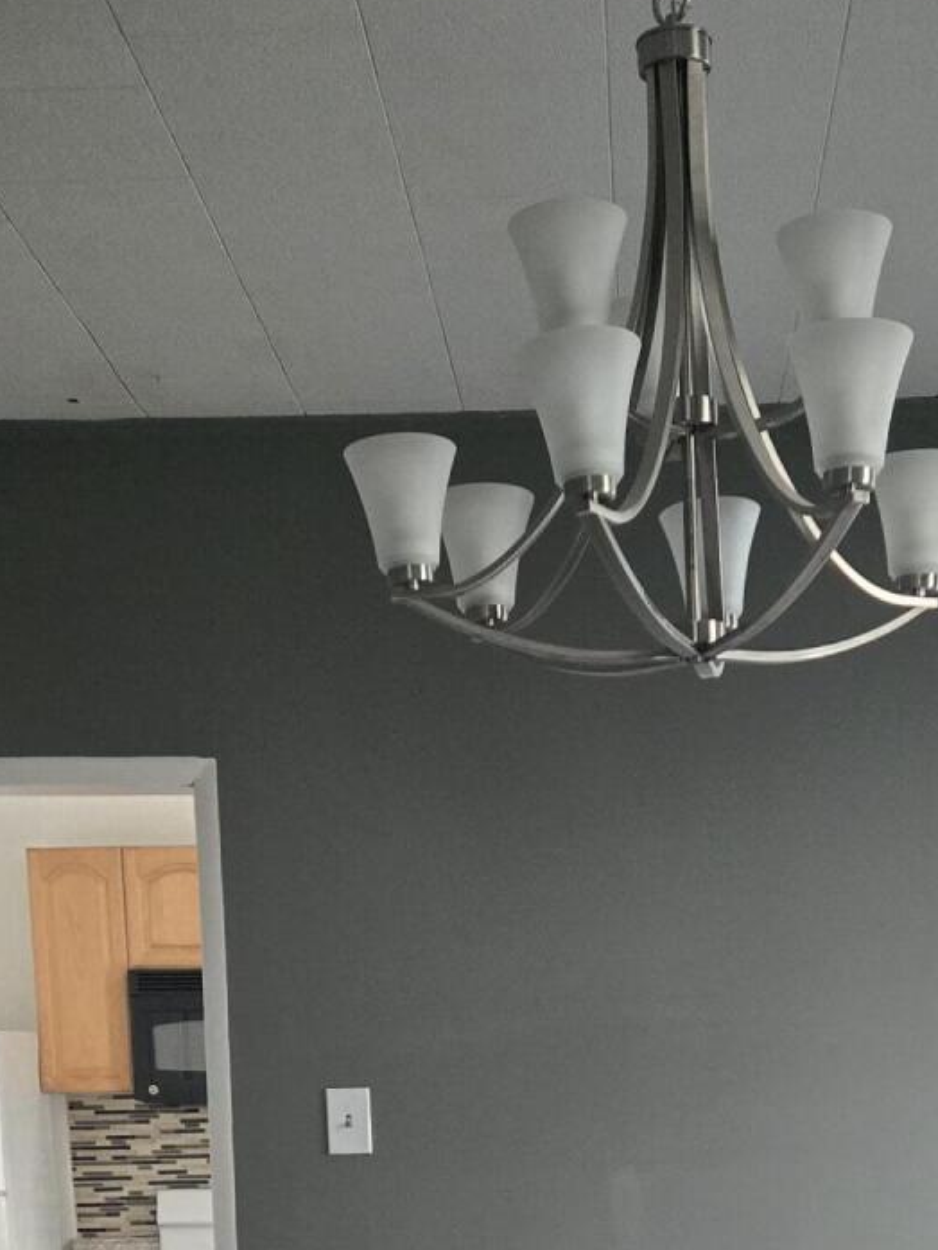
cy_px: 1537
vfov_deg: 25.9
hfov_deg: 22.2
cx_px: 590
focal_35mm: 66
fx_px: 2384
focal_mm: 5.4
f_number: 1.8
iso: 1000
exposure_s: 1/120
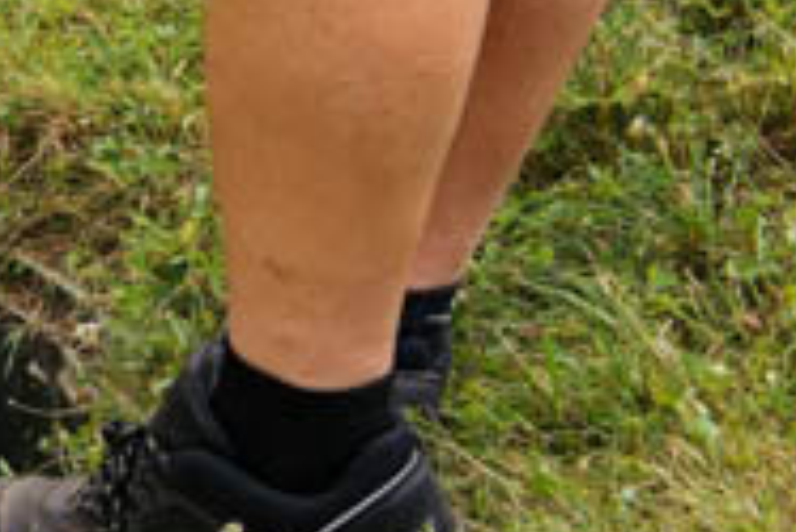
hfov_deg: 13.5
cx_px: -549
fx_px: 3076
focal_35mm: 139
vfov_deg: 9.9
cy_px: 117
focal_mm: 40
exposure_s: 1/125
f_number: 6.3
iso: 100
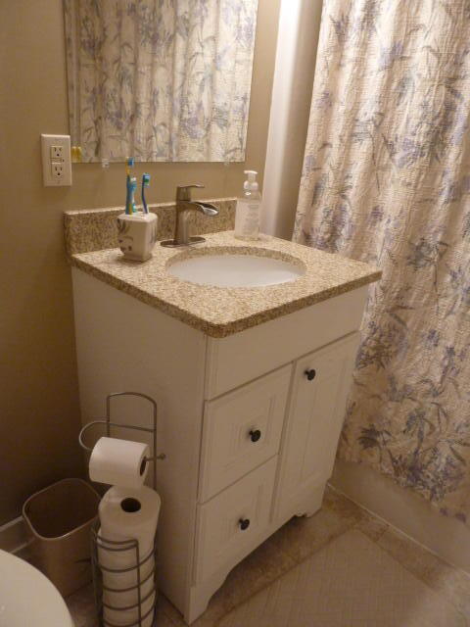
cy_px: 314
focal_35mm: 25
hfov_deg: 54.9
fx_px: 453
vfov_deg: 69.4
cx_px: 235
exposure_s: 1/30
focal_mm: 4.1
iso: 320
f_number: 3.3
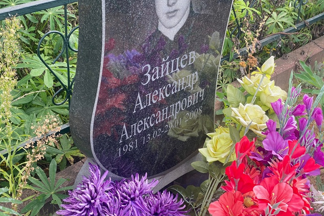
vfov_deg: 24.6
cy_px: 94
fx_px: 495
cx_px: 163
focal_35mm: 55
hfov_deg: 36.3
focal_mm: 6
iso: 20
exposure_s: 1/122
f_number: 2
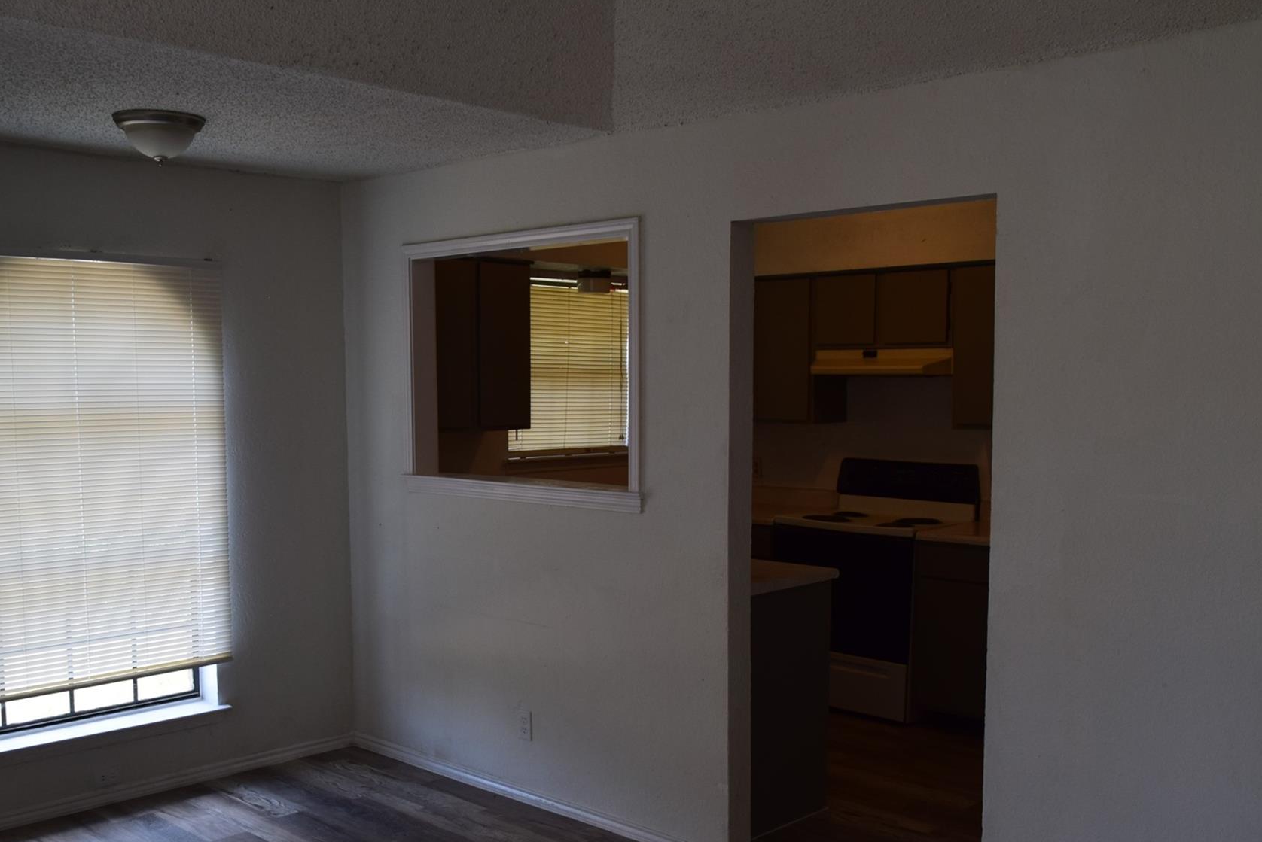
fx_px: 1157
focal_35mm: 33
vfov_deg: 39.9
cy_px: 496
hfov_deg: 57.0
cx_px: 553
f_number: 8
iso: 400
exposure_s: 1/50
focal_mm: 18
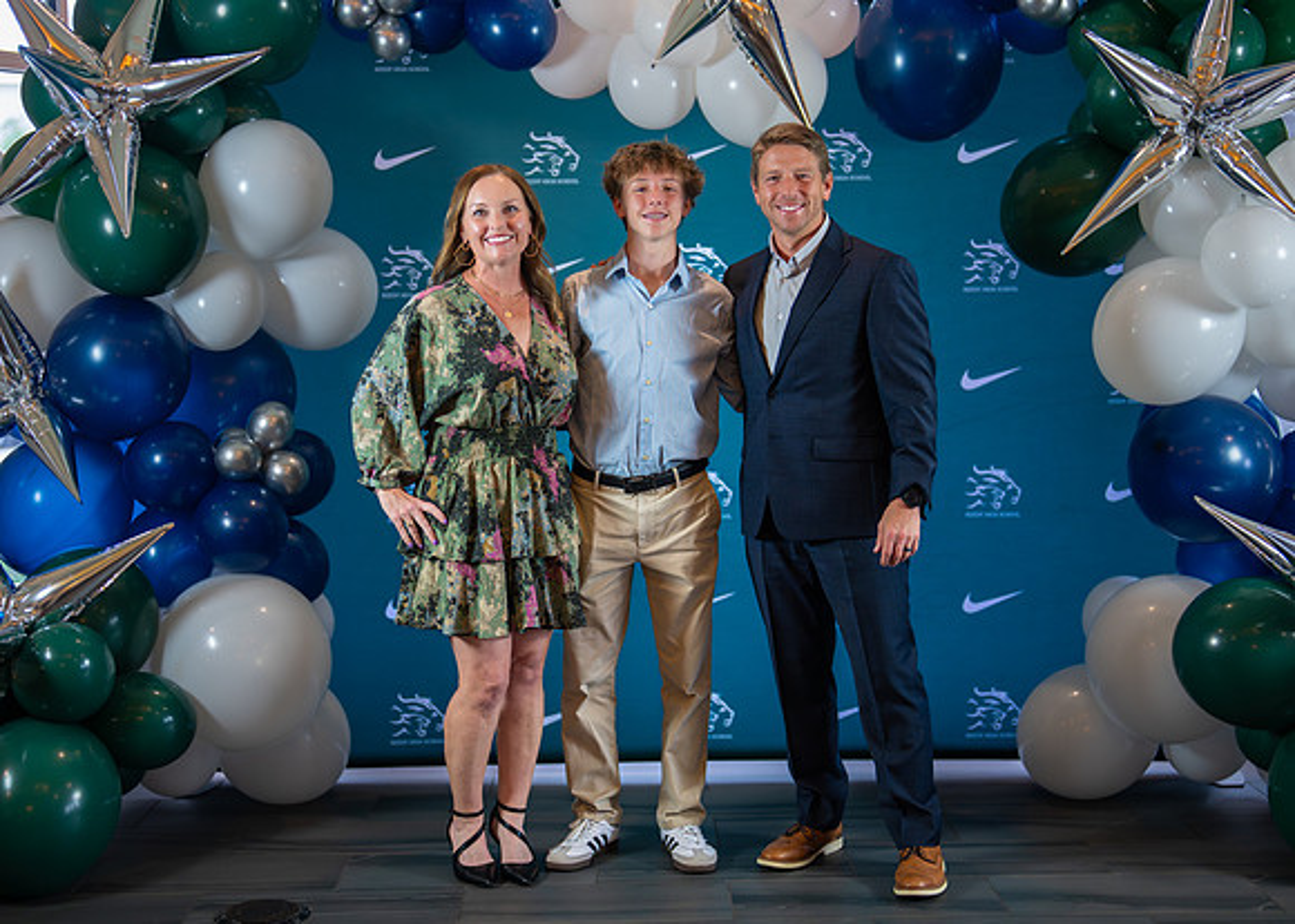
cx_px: 676
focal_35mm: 56
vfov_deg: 25.2
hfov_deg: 34.8
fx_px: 2066
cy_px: 472
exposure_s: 1/400
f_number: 1.2
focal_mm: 50
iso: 1000
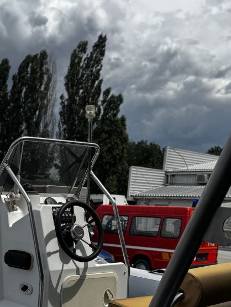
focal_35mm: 62
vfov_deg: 29.0
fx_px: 551
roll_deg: -2.9
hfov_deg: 23.1
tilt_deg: -10.2
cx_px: 30
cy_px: 315
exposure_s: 1/5814
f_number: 1.78
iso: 80
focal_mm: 6.76
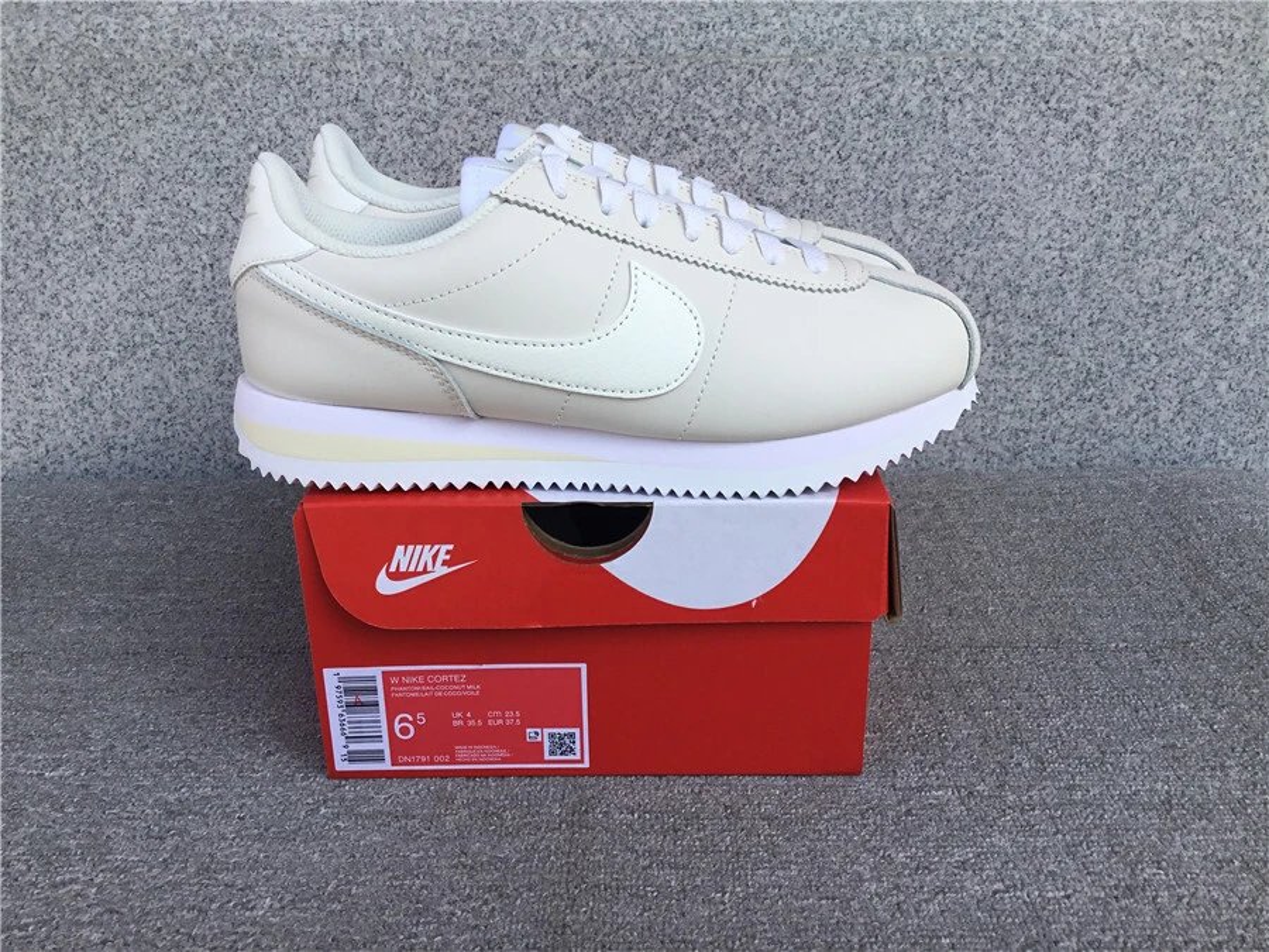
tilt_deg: -21.6
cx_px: 634
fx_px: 1136
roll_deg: +1.2
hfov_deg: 58.4
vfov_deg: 45.4
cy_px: 476
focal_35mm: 31
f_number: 2.4
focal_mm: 3.3
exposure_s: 1/668
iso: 25
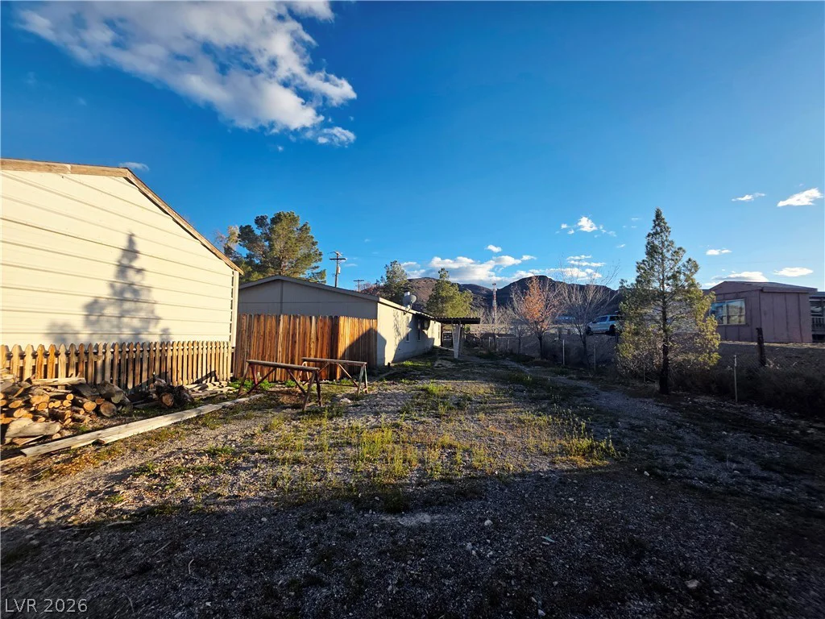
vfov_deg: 89.9
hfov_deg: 106.2
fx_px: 310
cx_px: 412
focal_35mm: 13
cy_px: 310
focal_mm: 2.2
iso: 64
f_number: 1.9
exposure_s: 1/2000
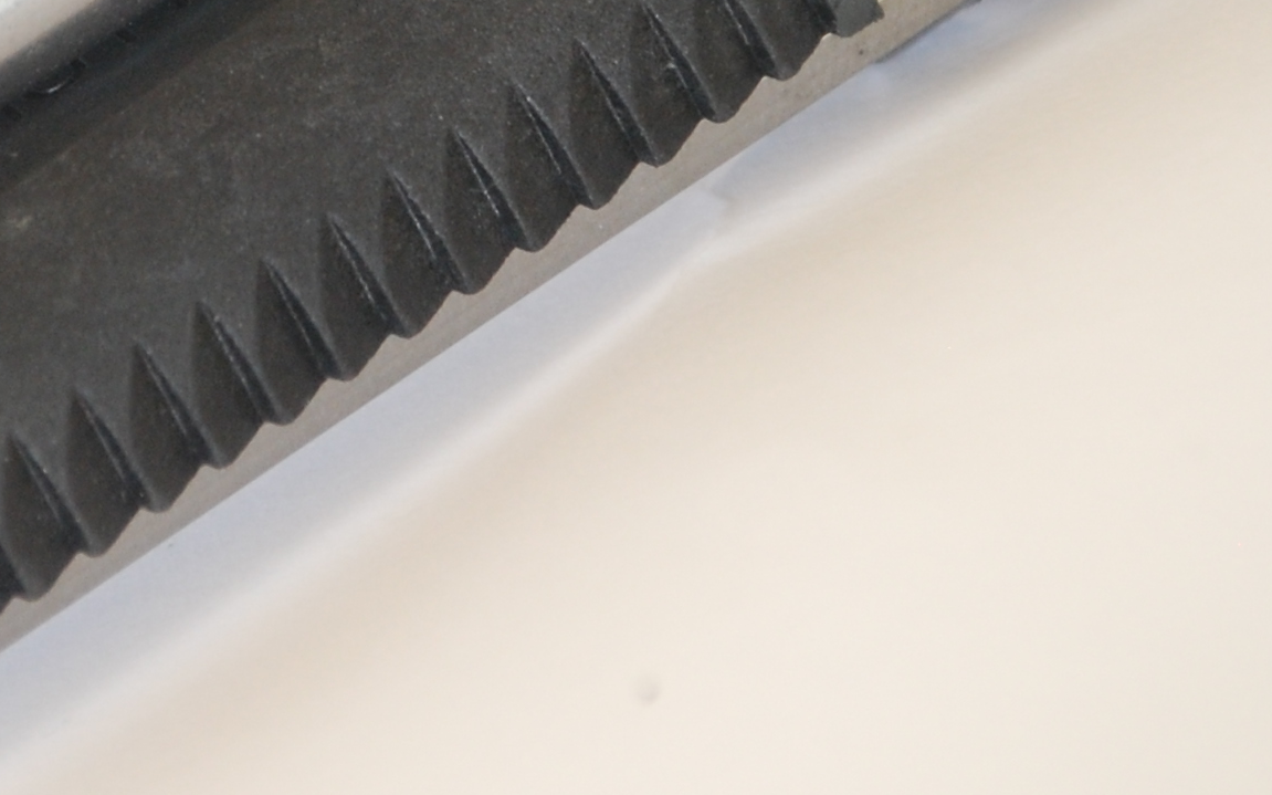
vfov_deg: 2.1
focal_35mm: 618
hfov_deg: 3.4
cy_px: 102
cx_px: 348
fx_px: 21421
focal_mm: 120
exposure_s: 1/3
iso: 400
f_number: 5
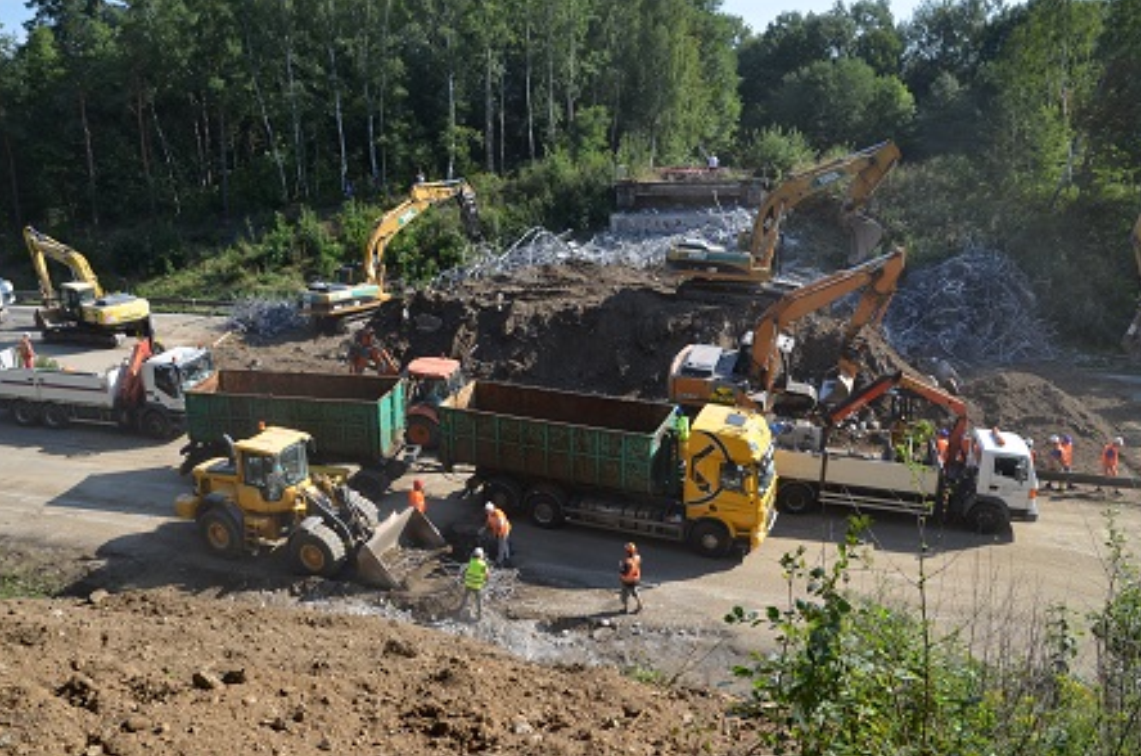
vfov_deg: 43.4
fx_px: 949
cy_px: 346
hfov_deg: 61.9
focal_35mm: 30
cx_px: 513
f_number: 7.1
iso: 200
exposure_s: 1/200
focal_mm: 18
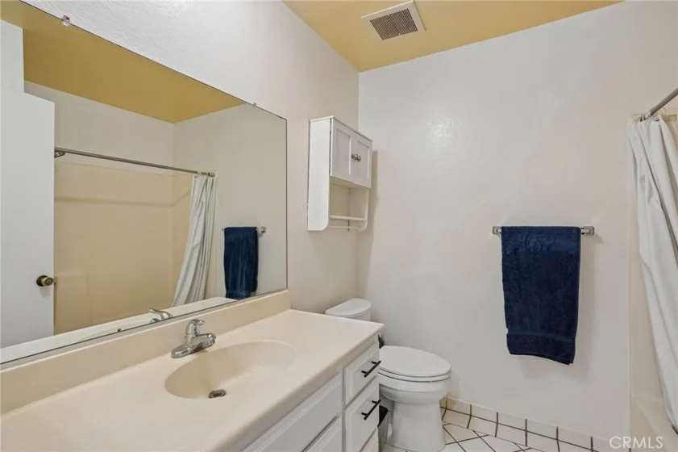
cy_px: 226
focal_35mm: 16
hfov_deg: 96.8
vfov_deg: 73.7
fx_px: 301
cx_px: 339
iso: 400
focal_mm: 16
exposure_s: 1/8
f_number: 8
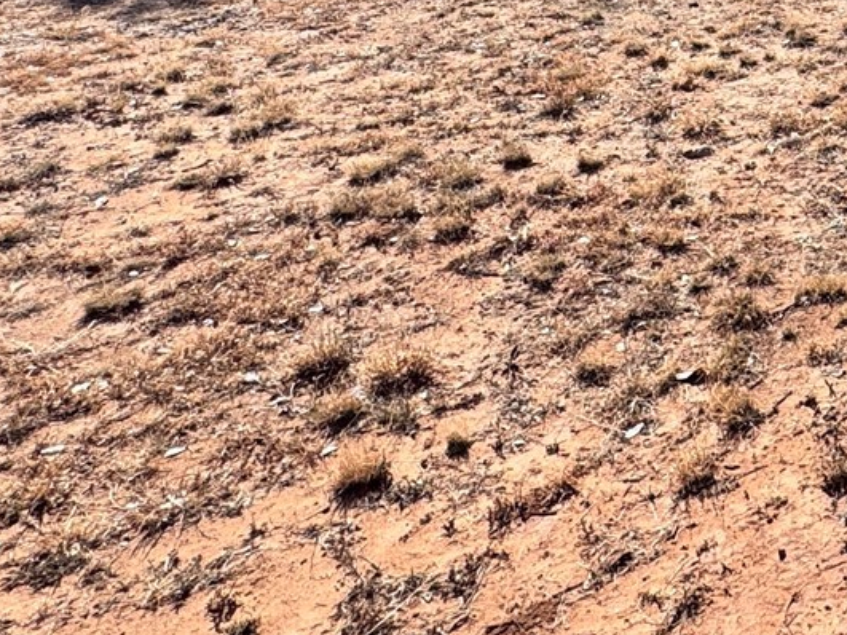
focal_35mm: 54
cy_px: -198
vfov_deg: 23.7
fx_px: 1321
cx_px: 1131
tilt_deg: -6.6
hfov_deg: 28.4
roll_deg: -2.3
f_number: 2.2
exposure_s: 1/1709
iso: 50
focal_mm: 2.22
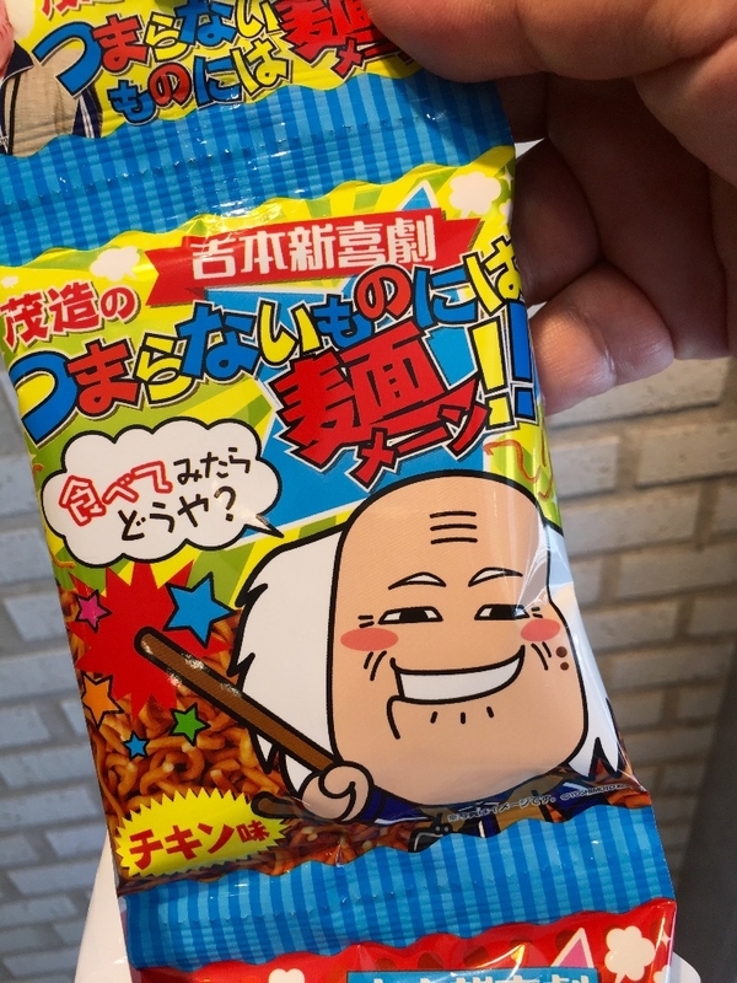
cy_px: 492
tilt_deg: -40.2
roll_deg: +7.3
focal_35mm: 29
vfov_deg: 61.7
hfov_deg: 48.2
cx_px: 368
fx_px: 823
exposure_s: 1/120
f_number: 2.2
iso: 32
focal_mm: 4.15
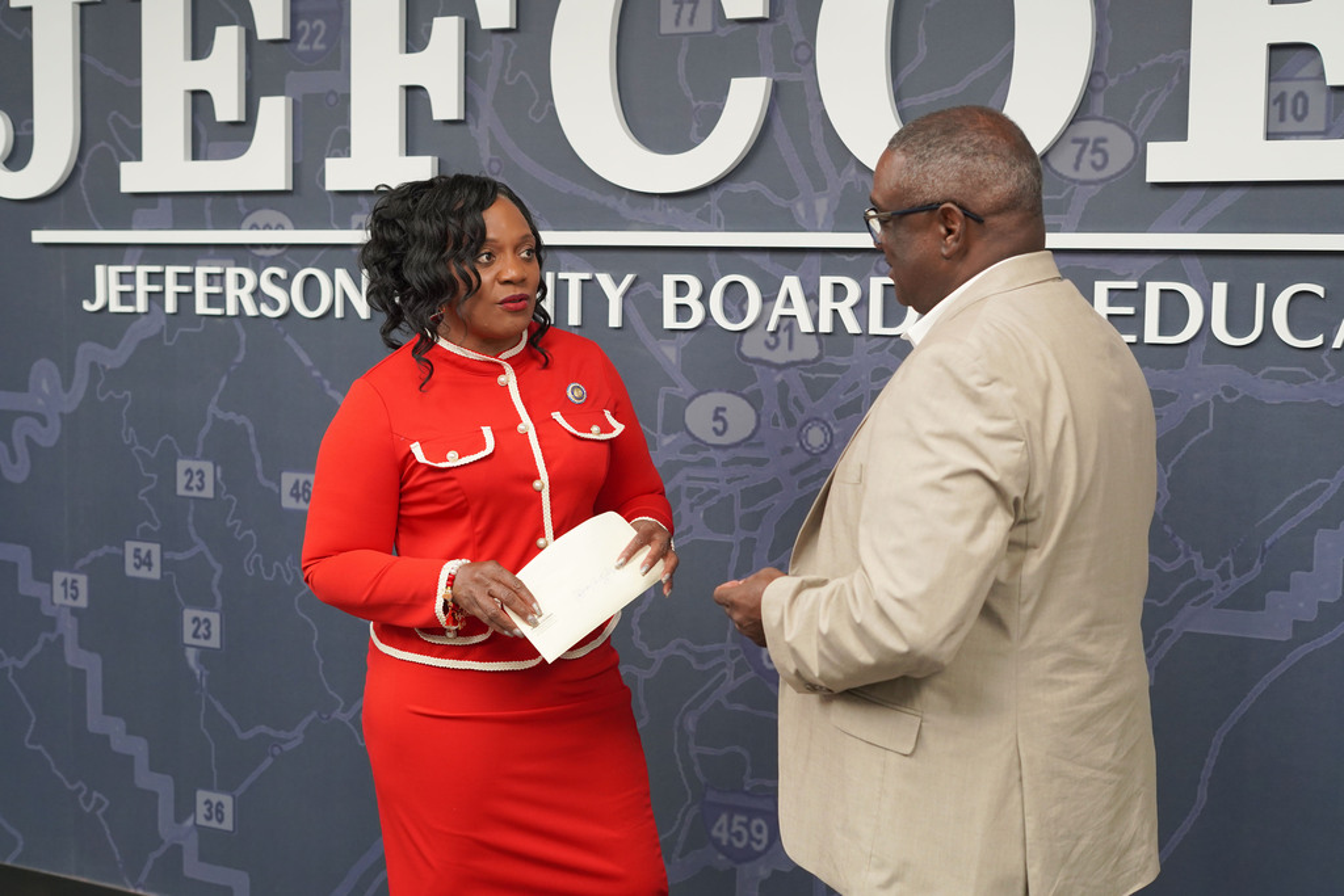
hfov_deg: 39.6
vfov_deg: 27.0
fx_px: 1867
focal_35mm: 50
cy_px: 448
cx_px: 672
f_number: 4
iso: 1600
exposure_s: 1/160
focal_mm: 50
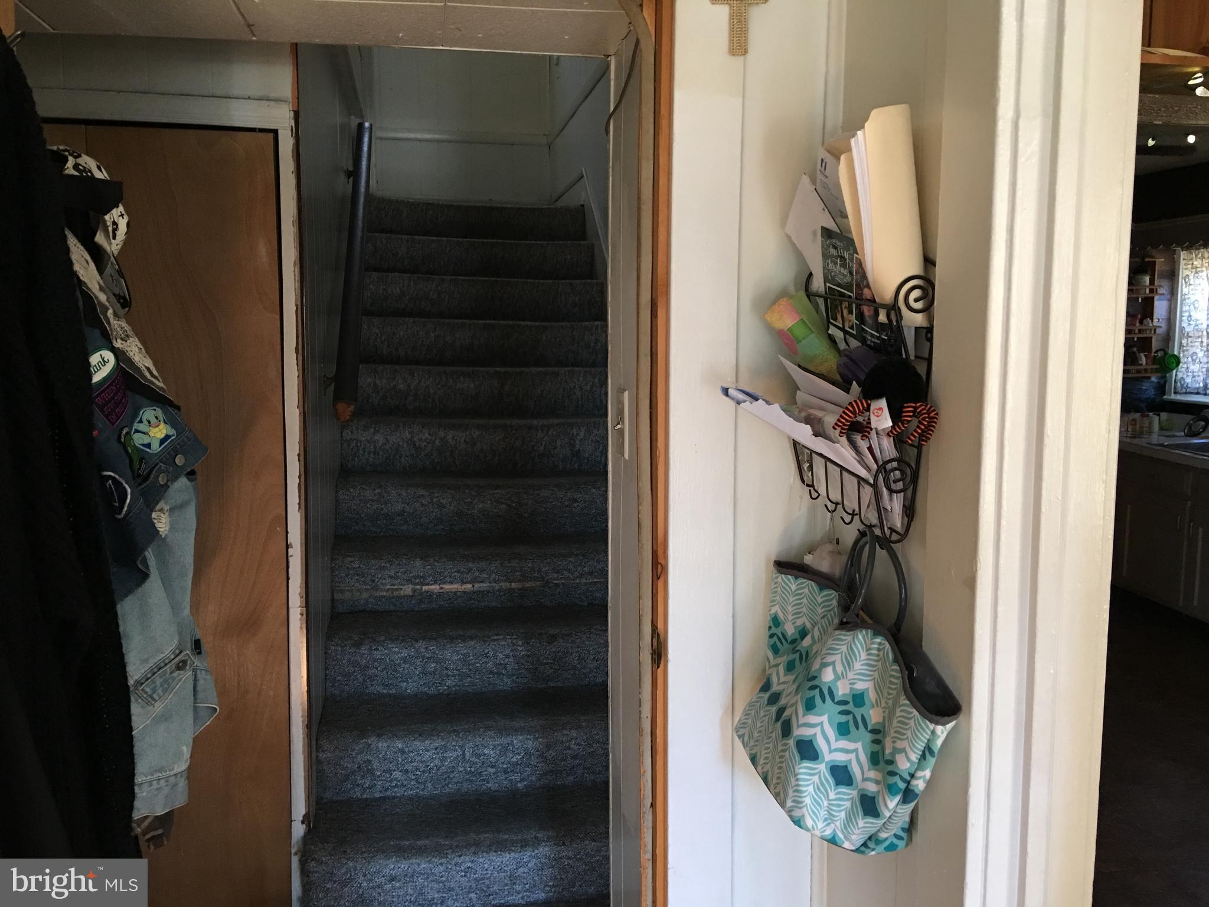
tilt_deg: -5.5
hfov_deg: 61.7
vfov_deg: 48.2
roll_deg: -0.2
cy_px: 454
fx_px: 1013
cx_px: 604
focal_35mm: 29
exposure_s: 1/15
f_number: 2.2
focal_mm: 4.15
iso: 80
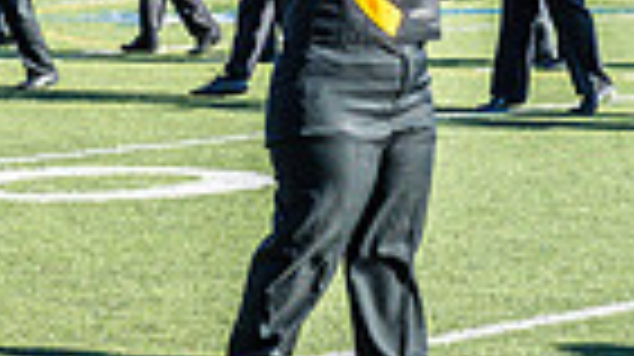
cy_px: -119
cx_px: -638
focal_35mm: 259
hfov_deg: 8.0
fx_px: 4350
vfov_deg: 4.7
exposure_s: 1/1250
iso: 1250
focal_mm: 60
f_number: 9
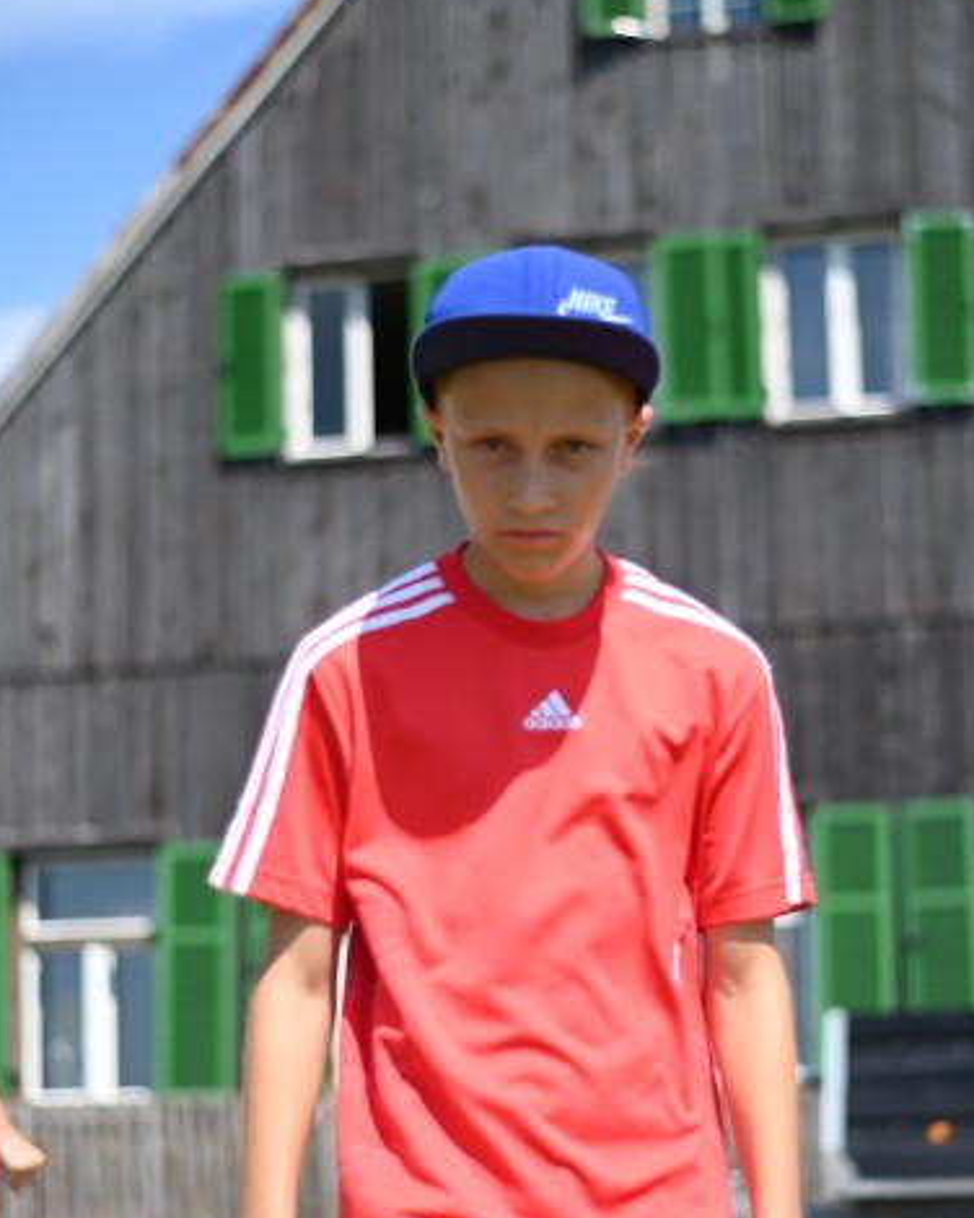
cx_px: 571
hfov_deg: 16.0
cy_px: 710
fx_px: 3459
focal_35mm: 96
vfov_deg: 19.9
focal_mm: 50
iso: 100
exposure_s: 1/4000
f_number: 1.8
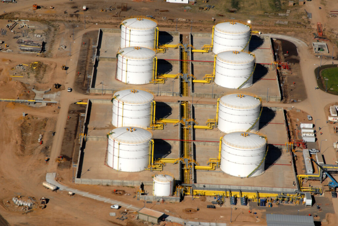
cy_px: 113
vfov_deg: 9.2
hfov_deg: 13.7
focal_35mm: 150
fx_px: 1410
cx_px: 169
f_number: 11
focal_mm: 100
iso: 250
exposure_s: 1/1000
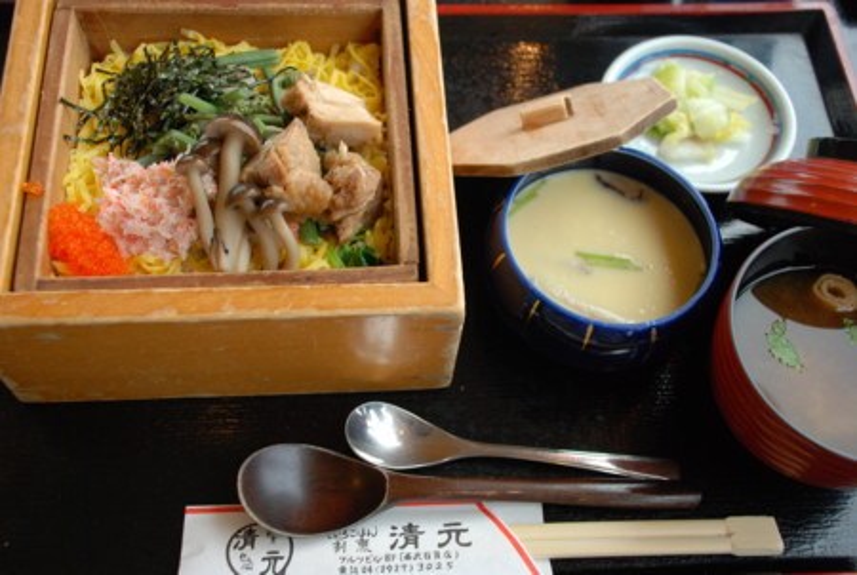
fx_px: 1002
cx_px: 428
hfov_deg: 46.3
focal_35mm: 42
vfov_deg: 32.0
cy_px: 288
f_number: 4
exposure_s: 1/60
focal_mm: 28
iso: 400
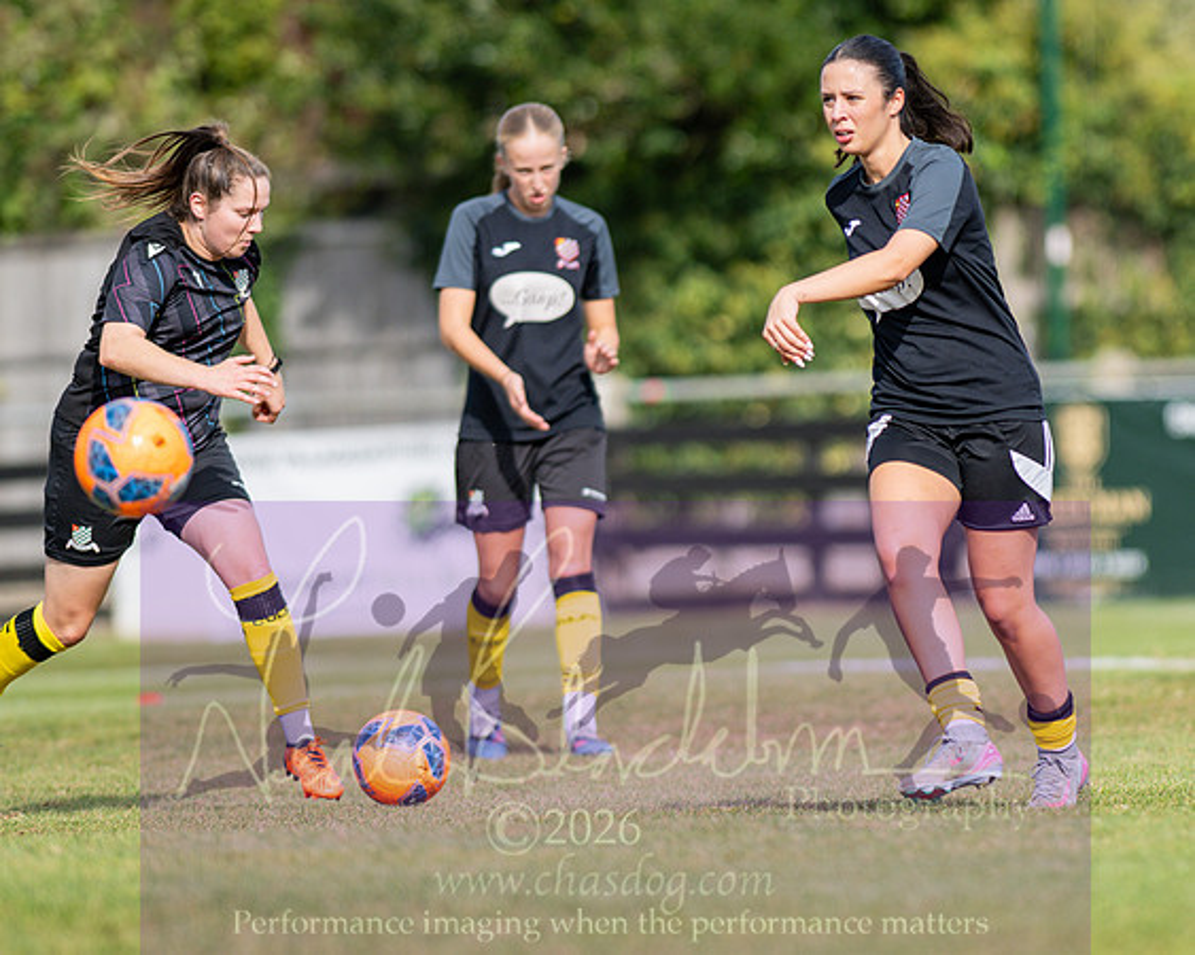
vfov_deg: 2.8
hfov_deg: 3.6
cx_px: 769
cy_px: 512
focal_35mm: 543
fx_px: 19207
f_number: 2.8
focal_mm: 300
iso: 125
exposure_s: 1/1600
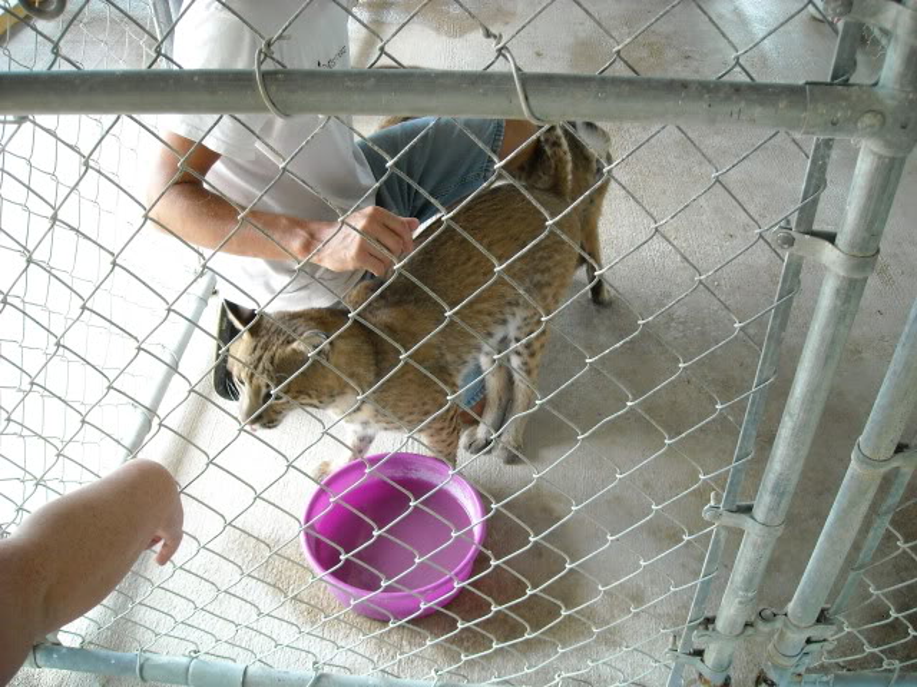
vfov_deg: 40.7
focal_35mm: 35
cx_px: 458
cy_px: 344
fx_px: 927
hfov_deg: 52.6
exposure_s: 1/60
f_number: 2.8
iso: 208
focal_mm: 5.7
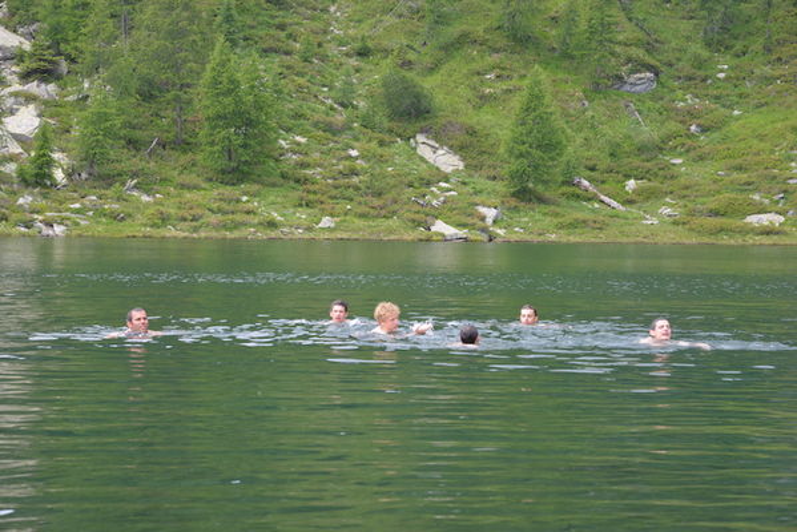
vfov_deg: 11.4
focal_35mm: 120
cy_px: 266
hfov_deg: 17.1
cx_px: 398
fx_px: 2658
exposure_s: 1/500
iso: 2000
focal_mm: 120
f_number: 11
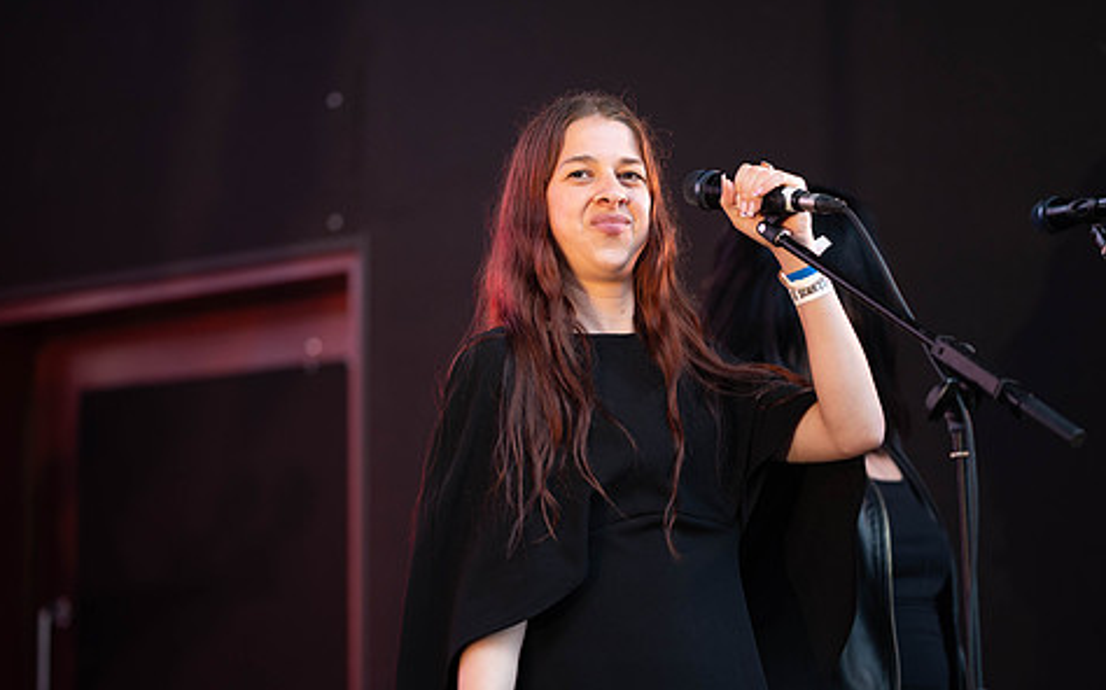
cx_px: 569
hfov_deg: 19.6
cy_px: 375
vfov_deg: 12.3
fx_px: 3194
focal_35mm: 106
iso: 560
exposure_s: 1/200
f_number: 1.8
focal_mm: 85
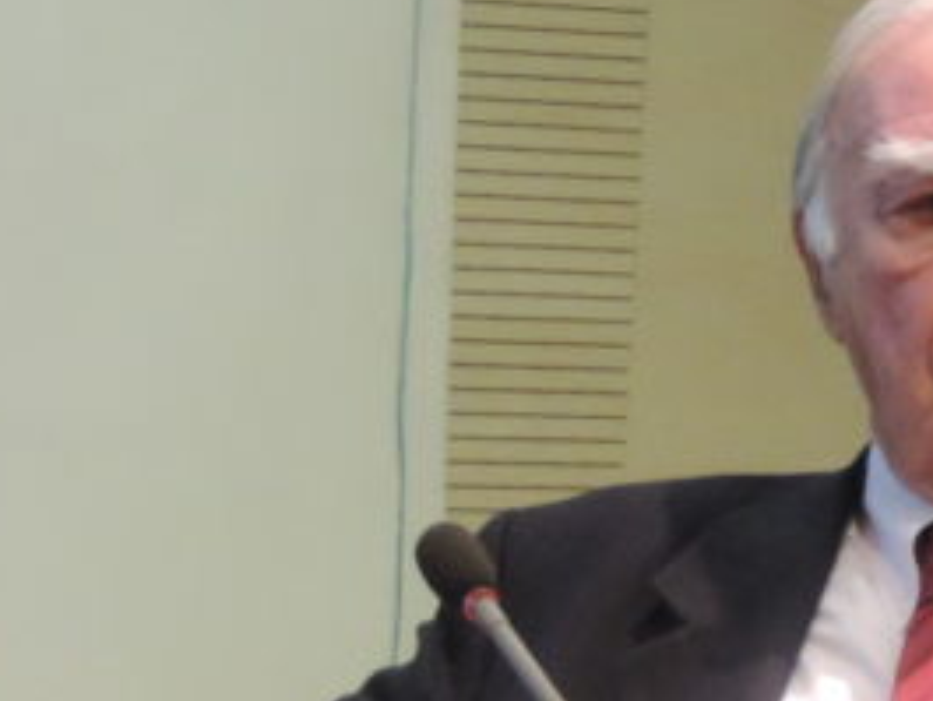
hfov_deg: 4.2
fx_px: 12485
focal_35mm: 463
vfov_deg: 3.2
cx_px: 1528
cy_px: 423
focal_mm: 21.4
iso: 720
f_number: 4.2
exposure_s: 1/25
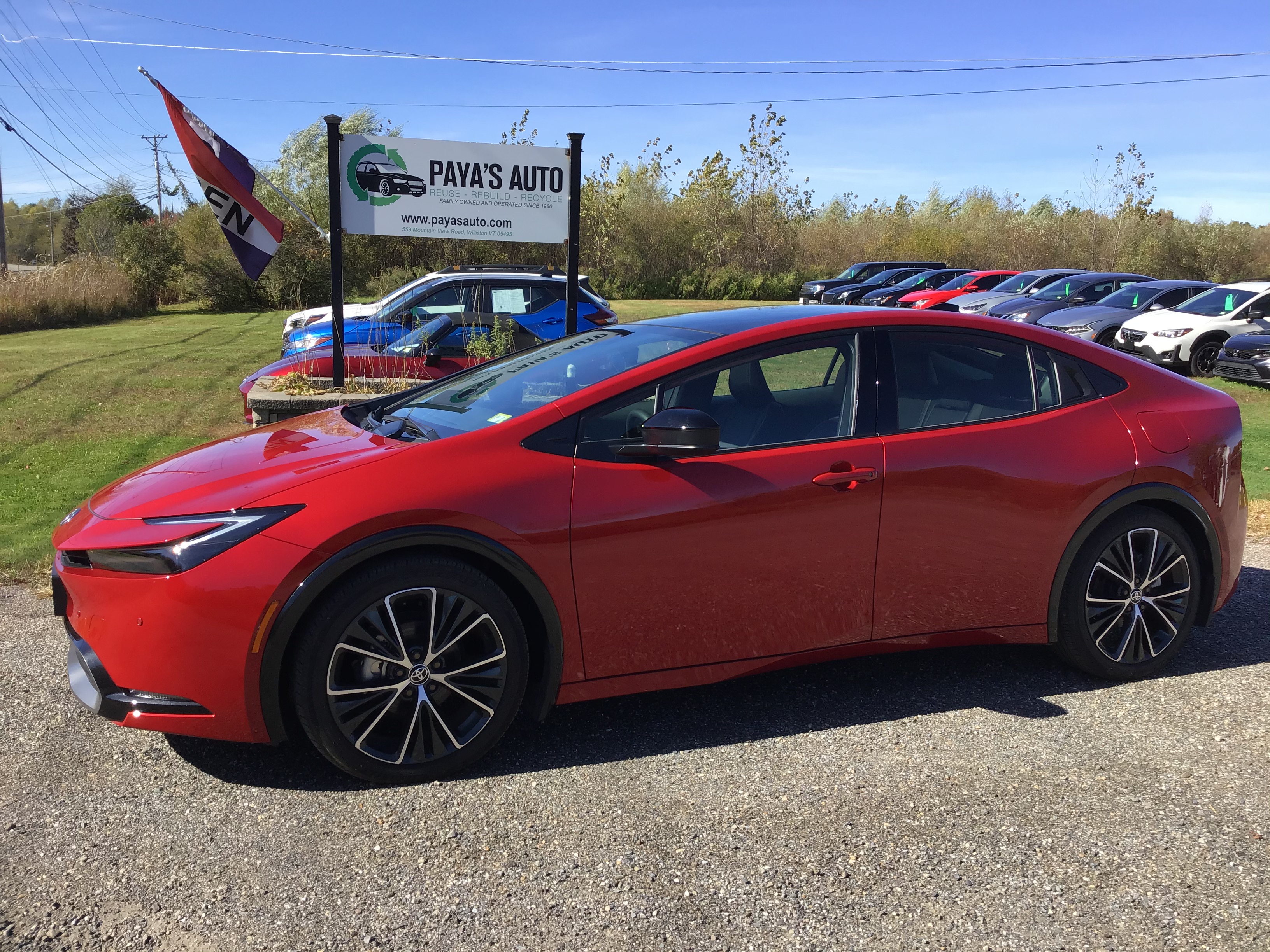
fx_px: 1137
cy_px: 476
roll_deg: -2.1
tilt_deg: -11.1
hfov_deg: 58.4
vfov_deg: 45.4
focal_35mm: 31
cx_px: 635
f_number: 2.4
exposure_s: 1/679
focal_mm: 3.3
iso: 25
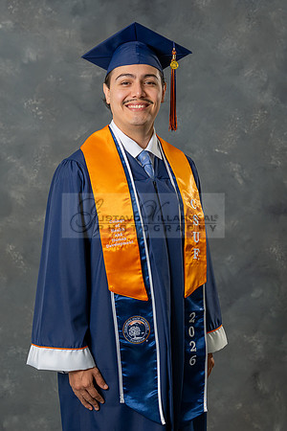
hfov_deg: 16.4
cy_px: 211
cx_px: 133
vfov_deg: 24.4
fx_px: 995
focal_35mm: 83
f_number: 3.5
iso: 200
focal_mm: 52
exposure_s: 1/200
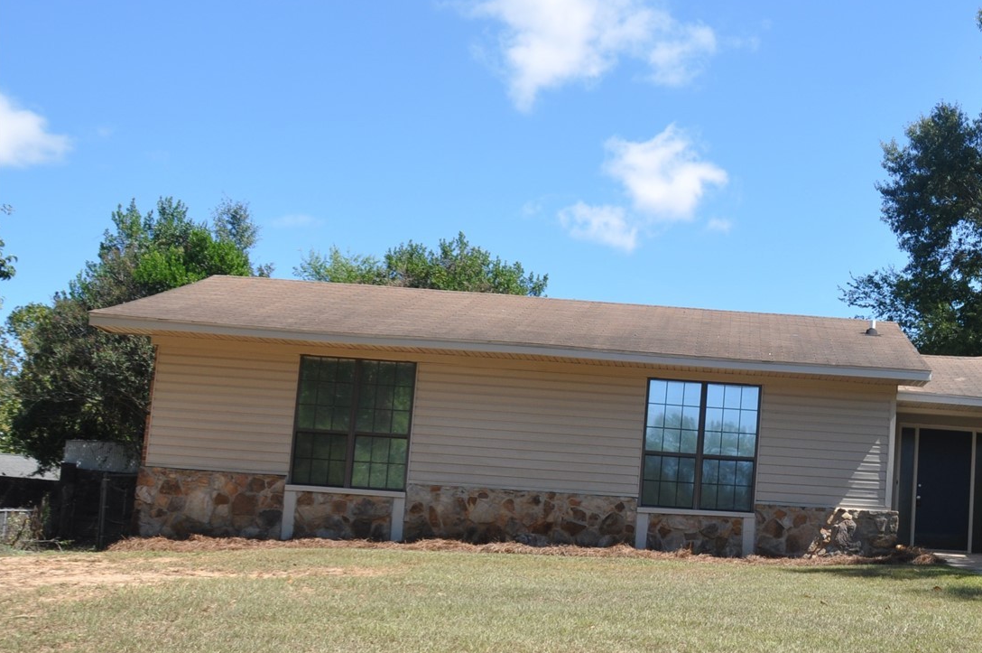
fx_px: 1471
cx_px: 978
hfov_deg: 33.8
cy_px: 441
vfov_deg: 24.9
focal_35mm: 54
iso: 200
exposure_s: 1/250
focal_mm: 18
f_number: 8
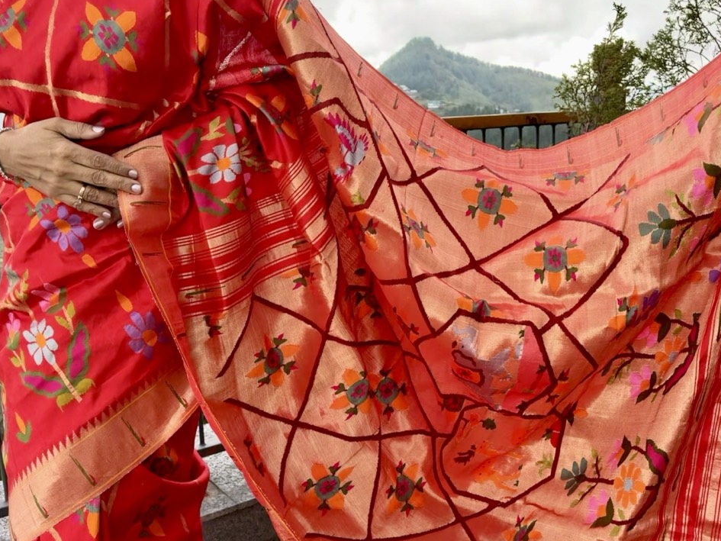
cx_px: 348
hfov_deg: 55.3
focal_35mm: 33
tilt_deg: -18.2
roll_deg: -0.4
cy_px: 304
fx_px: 687
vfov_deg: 42.9
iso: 64
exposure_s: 1/548
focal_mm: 5.96
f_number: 1.6
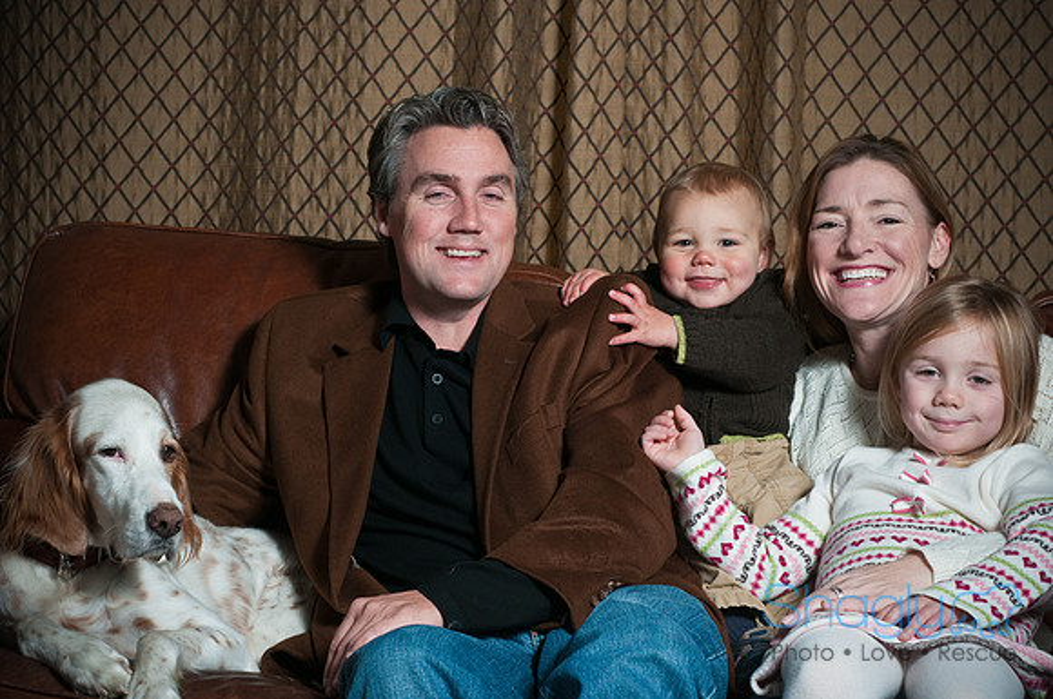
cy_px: 350
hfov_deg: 27.0
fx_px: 2191
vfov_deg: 18.1
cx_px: 526
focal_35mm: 75
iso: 100
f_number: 5
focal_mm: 50
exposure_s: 1/160
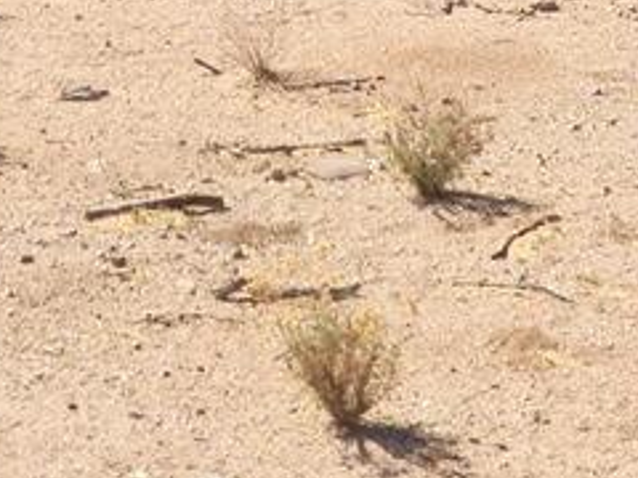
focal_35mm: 167
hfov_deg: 11.8
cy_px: -420
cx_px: 268
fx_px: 3078
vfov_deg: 8.5
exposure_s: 1/1600
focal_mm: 7.1
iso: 125
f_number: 4
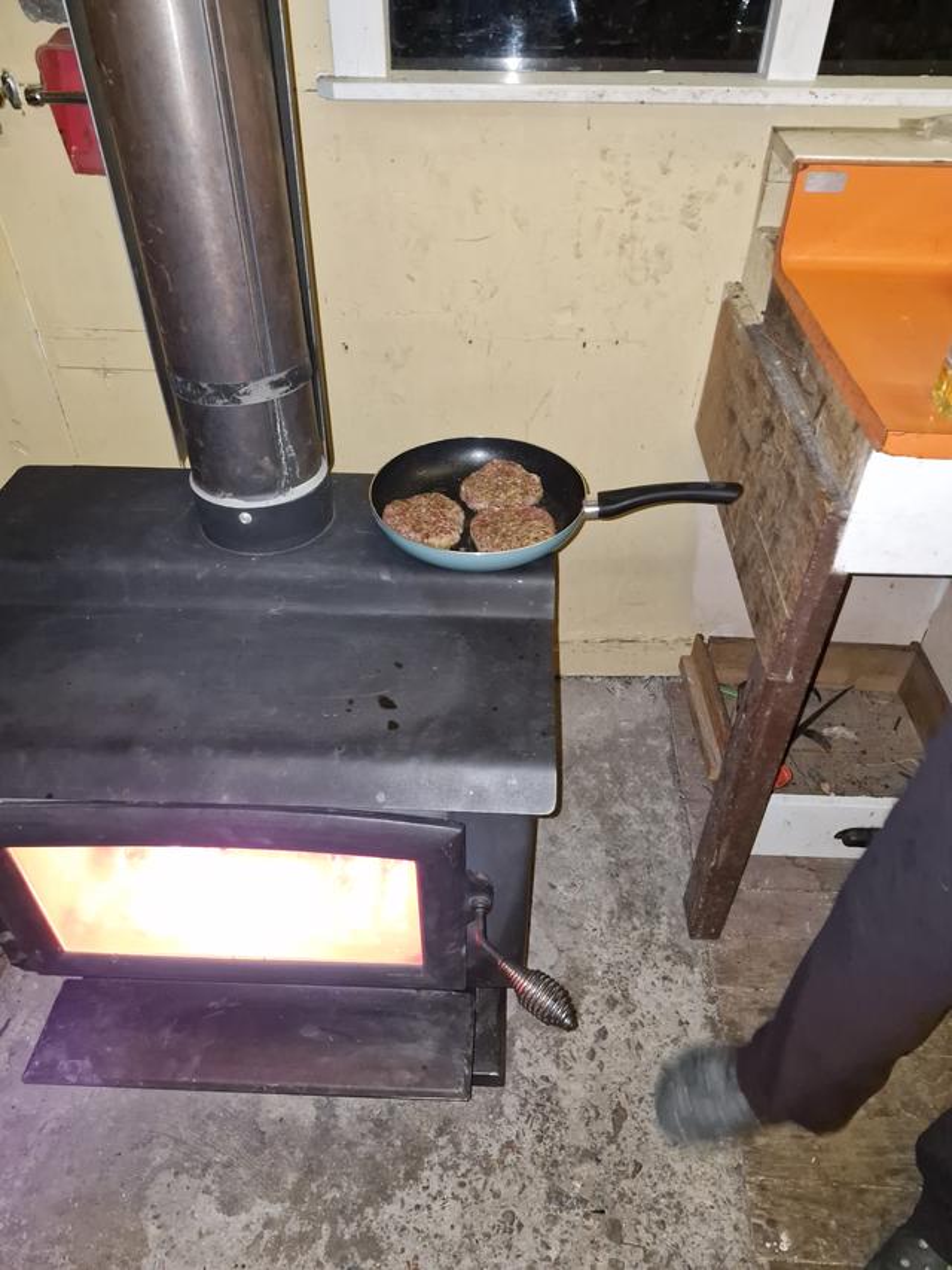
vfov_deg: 73.9
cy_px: 635
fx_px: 843
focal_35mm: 23
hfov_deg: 58.9
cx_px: 476
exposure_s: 1/25
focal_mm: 5.54
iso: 800
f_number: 1.8
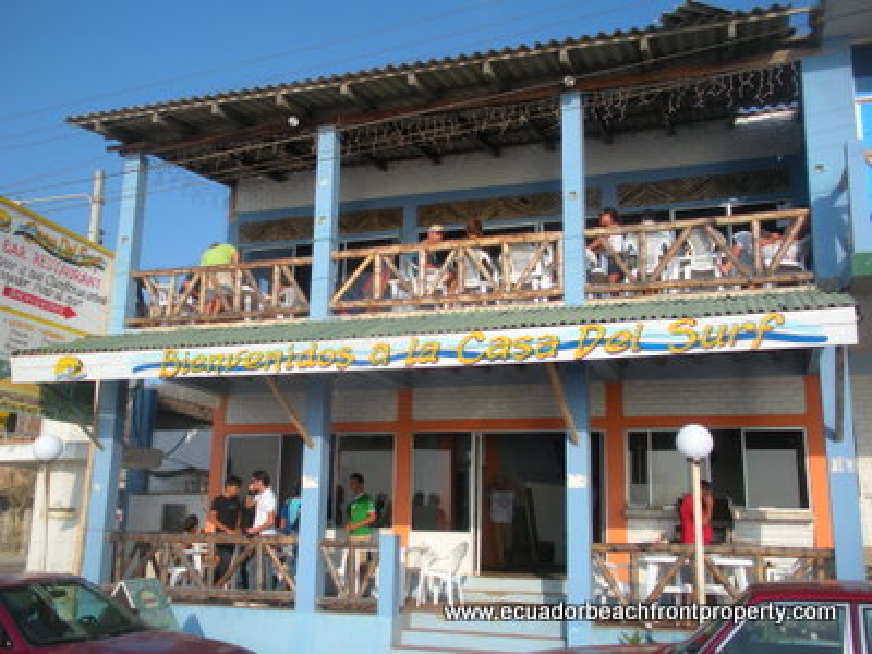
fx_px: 907
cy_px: 327
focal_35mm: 36
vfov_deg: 39.7
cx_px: 436
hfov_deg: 51.4
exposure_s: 1/595
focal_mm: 6.3
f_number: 3.5
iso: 64
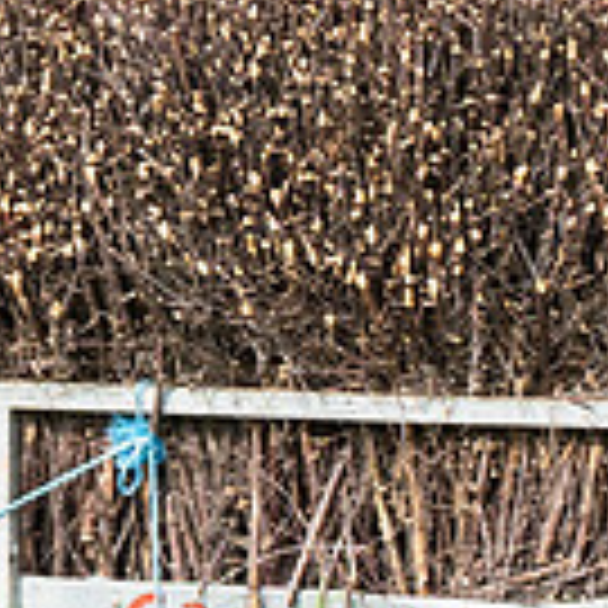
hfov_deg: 2.4
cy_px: -294
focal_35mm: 726
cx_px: 390
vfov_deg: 2.4
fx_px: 14427
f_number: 5.6
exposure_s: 1/1000
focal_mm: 70
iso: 400
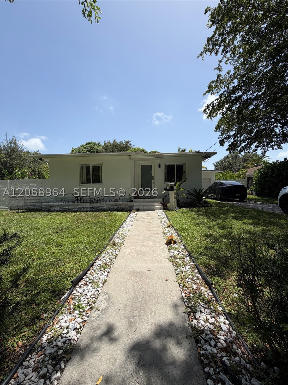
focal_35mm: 14
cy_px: 192
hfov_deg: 85.7
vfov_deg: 102.1
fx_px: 155
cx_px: 144
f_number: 2.2
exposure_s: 1/985
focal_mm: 2.22
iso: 20
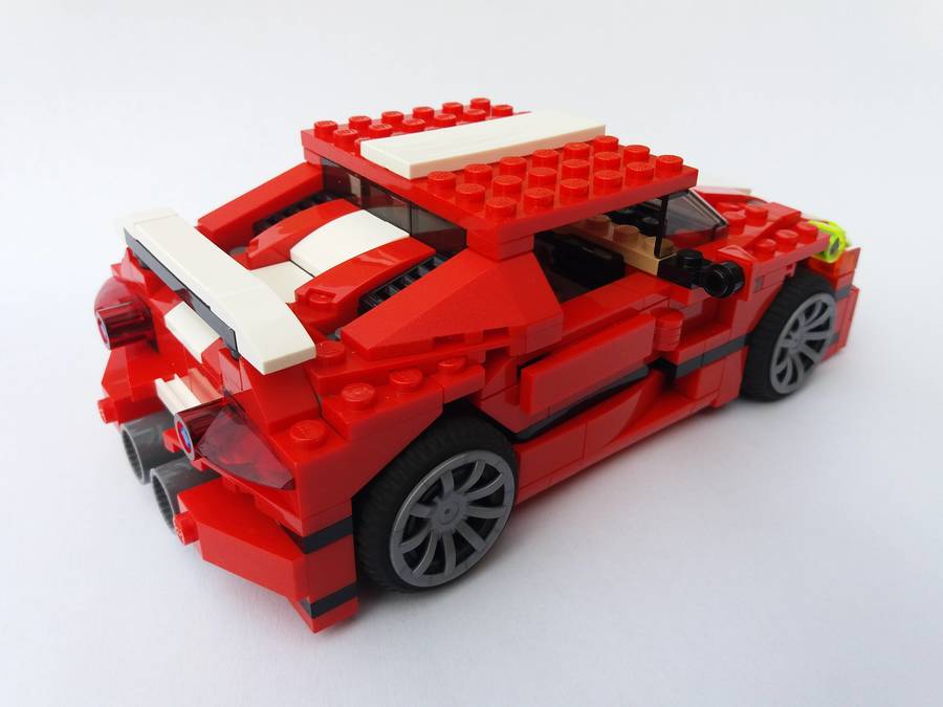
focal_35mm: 28
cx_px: 472
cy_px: 354
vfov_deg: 49.7
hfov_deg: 63.4
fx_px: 763
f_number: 1.9
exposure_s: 1/322
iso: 64
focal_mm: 3.7
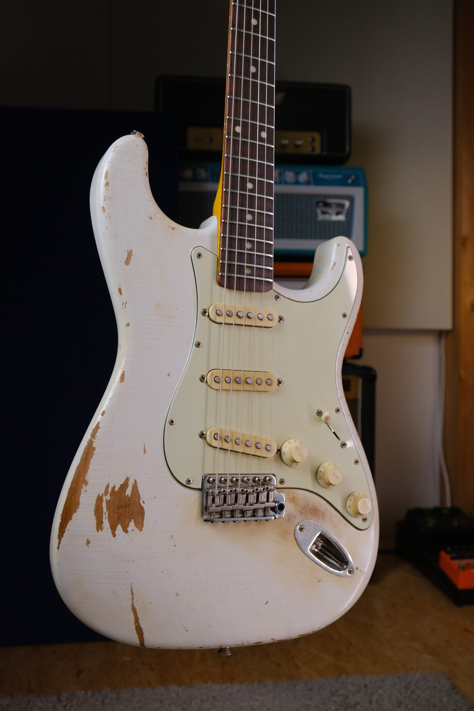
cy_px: 356
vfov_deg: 54.4
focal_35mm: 35
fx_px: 691
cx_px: 237
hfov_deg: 37.9
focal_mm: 23.3
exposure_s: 1/180
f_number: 4.5
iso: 800
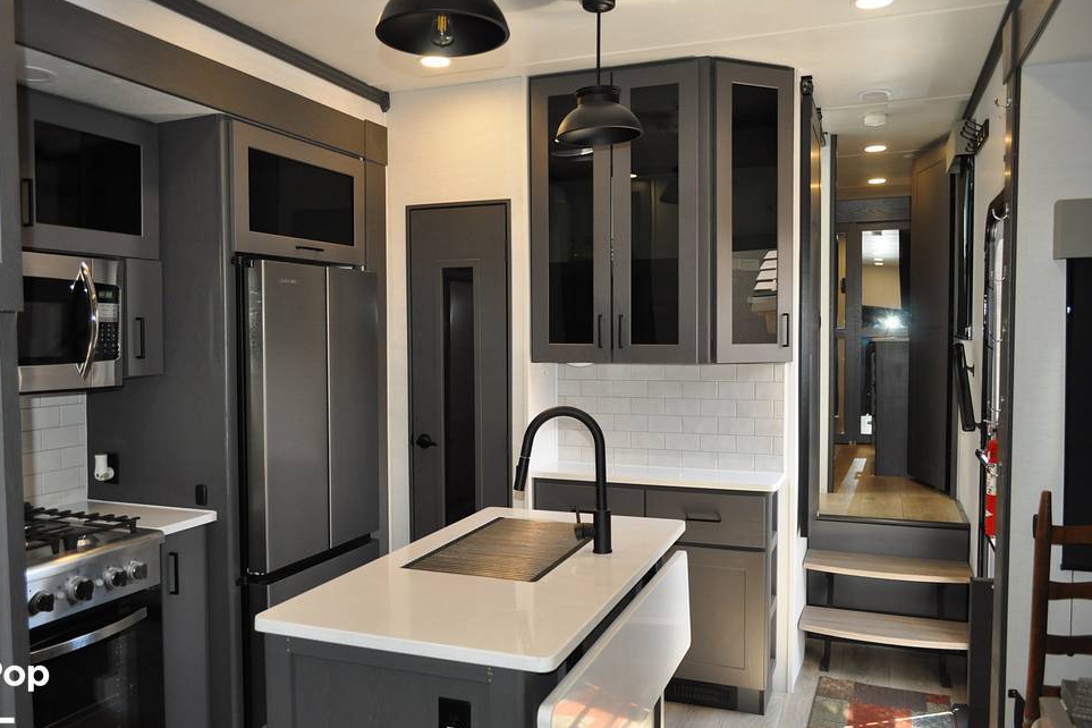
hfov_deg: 65.5
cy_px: 372
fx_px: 849
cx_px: 526
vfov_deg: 46.4
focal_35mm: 28
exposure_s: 1/60
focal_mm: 18
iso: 800
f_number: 3.5
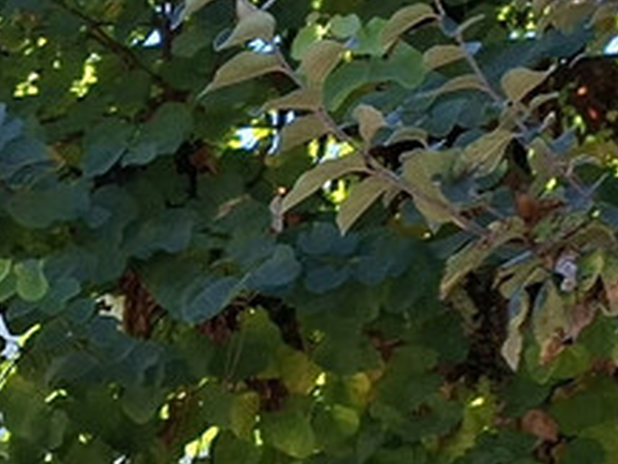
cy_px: 814
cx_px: -923
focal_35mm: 127
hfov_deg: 12.0
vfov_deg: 11.0
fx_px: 2269
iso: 50
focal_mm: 5.54
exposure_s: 1/770
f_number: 1.8
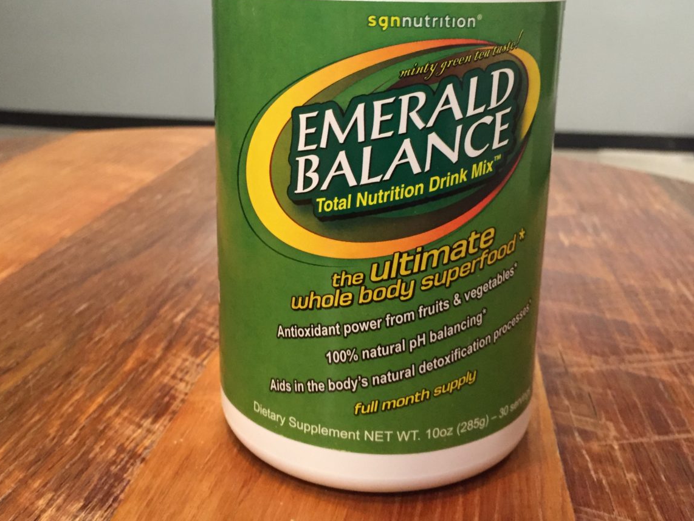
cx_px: 344
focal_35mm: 39
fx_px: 782
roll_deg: -0.5
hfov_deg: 47.9
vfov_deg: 36.6
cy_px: 190
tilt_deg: -13.8
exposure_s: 1/20
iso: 250
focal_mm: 4.15
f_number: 2.2
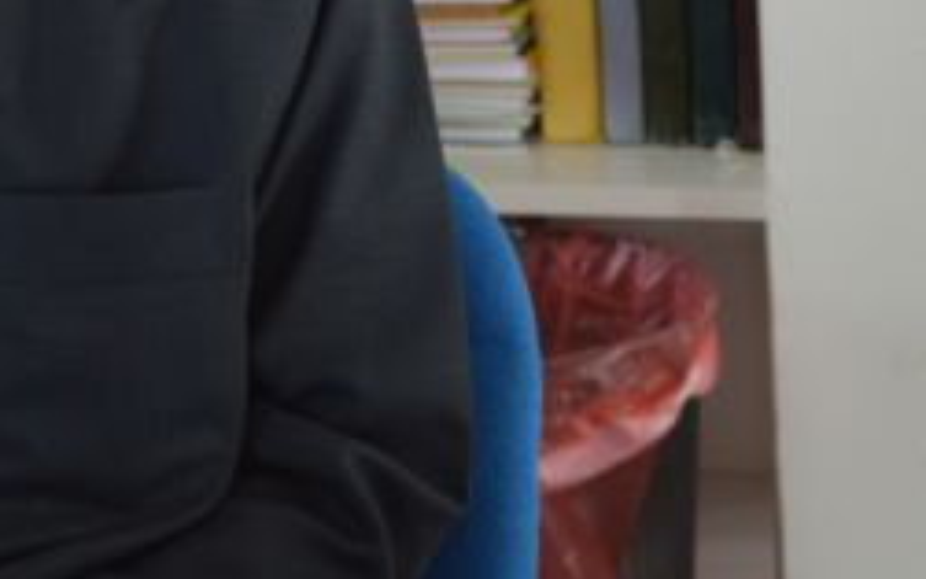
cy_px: -105
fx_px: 5377
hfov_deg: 9.7
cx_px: 1044
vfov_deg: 6.1
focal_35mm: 213
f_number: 5
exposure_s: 1/40
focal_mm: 35
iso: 400
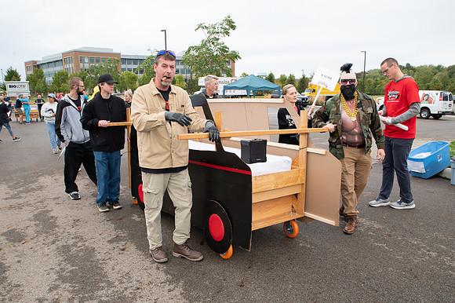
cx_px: 215
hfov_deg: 67.5
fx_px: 340
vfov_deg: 47.9
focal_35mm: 27
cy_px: 170
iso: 640
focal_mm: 24
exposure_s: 1/200
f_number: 10
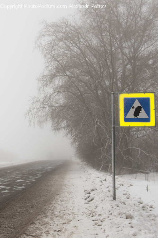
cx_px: 79
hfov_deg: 36.9
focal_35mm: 36
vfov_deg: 53.1
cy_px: 119
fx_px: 237
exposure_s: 1/60
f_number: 5.6
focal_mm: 36
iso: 200
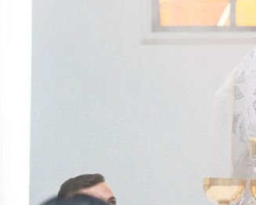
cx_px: 348
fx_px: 2305
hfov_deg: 6.3
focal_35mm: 304
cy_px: 85
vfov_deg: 5.1
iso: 1600
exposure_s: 1/160
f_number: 2.8
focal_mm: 64
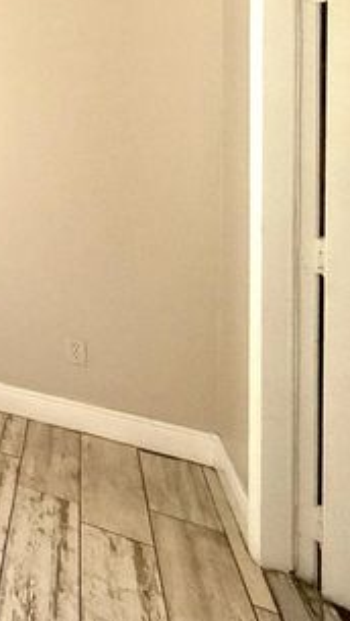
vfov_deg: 57.5
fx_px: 527
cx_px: -285
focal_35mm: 32
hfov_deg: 21.9
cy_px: 147
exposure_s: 1/154
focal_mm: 2.22
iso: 64
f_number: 2.2
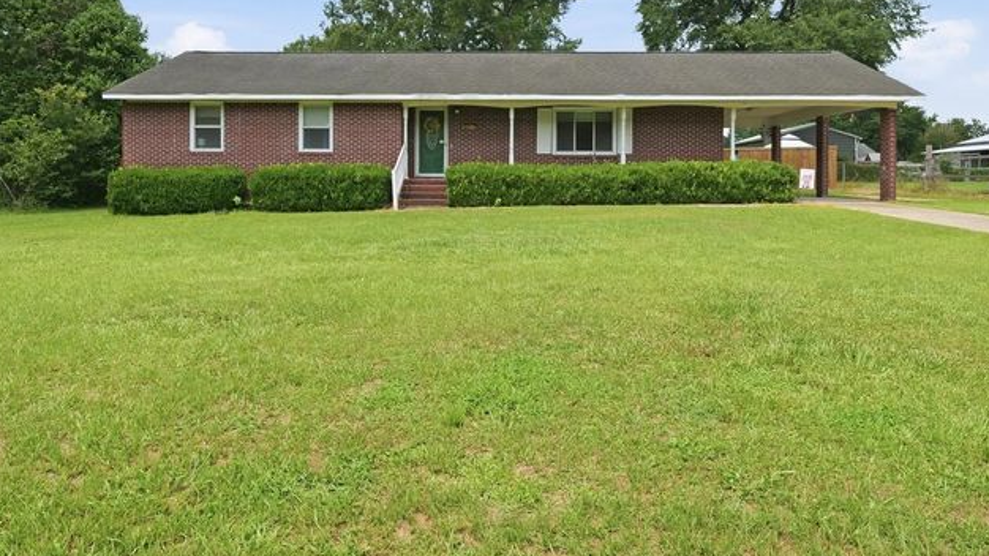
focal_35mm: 24
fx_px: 629
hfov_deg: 76.3
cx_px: 491
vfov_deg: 46.7
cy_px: 171
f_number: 8
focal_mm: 14
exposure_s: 1/500
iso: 400
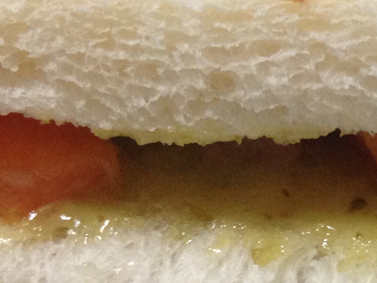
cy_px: 298
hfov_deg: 11.2
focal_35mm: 166
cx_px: 641
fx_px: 1808
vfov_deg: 8.9
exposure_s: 1/20
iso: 125
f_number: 2.4
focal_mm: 4.28
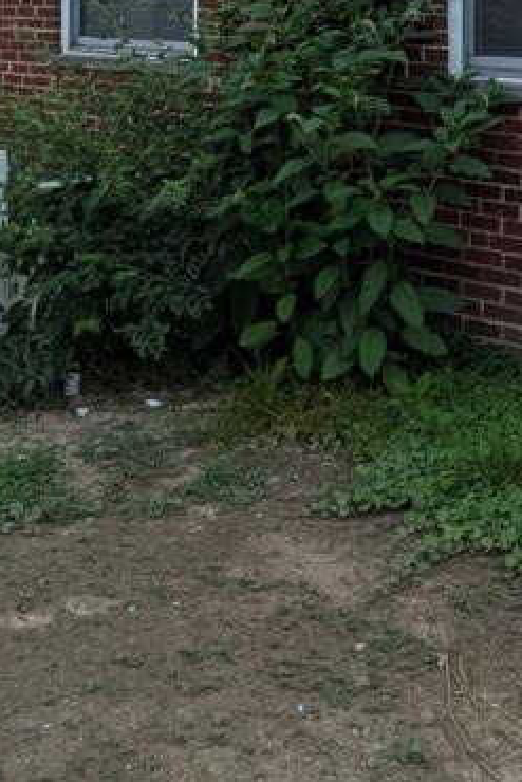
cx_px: 383
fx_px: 1282
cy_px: -69
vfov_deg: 30.5
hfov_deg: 22.8
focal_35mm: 59
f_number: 2.2
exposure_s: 1/2004
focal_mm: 1.85
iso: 26
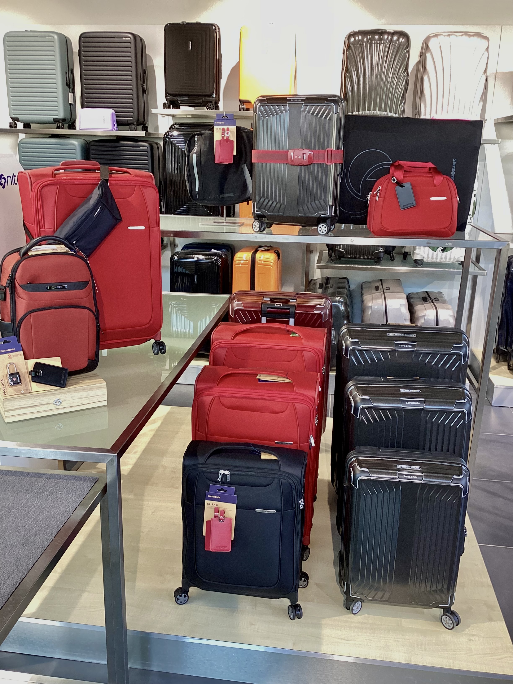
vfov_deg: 58.4
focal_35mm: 31
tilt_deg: -18.6
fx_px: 613
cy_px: 342
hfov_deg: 45.4
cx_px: 256
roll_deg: -2.2
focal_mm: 3.3
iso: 160
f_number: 2.4
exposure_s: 1/50
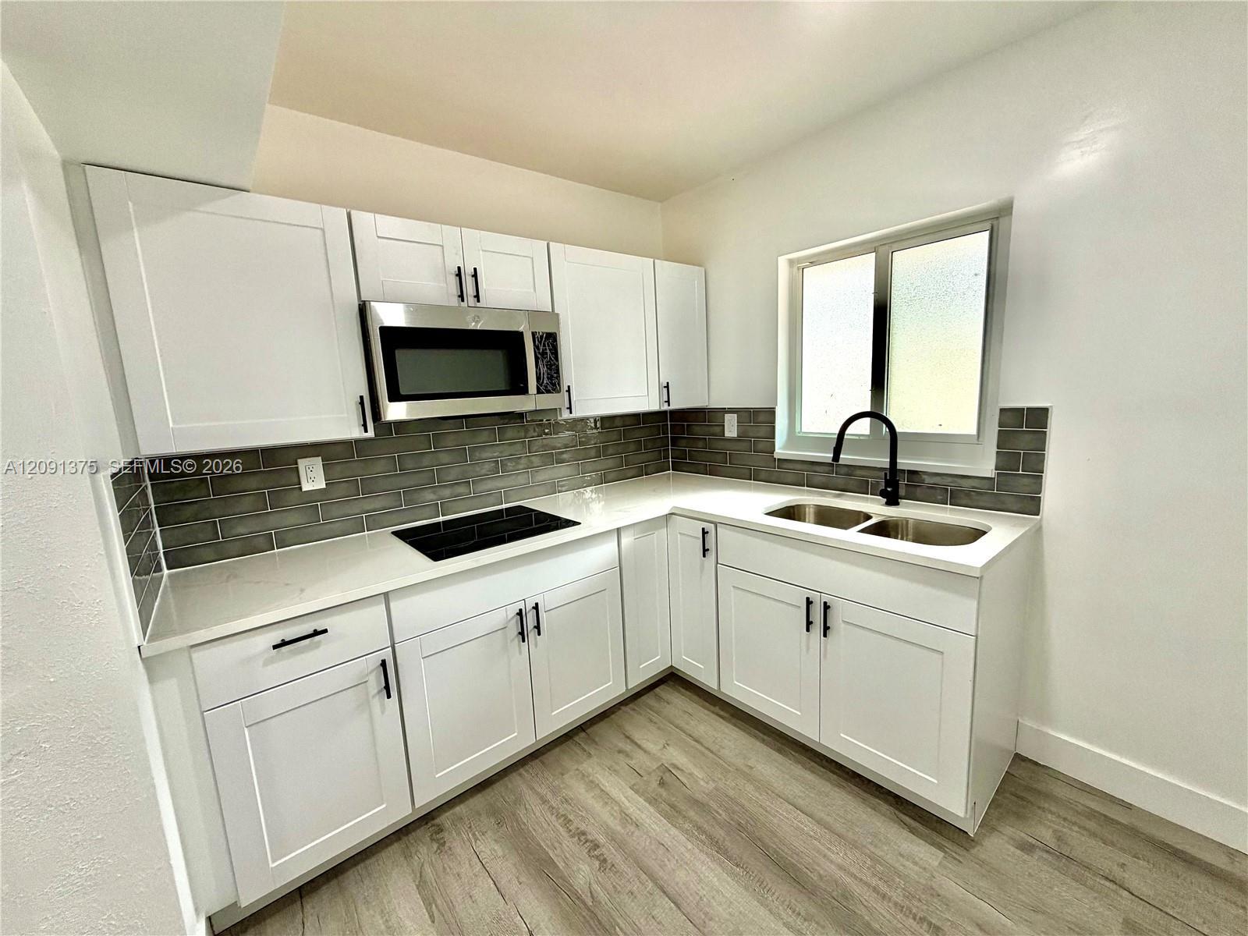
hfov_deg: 102.1
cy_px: 468
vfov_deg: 85.7
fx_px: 505
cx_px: 624
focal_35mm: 14
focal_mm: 2.22
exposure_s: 1/121
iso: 100
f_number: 2.2
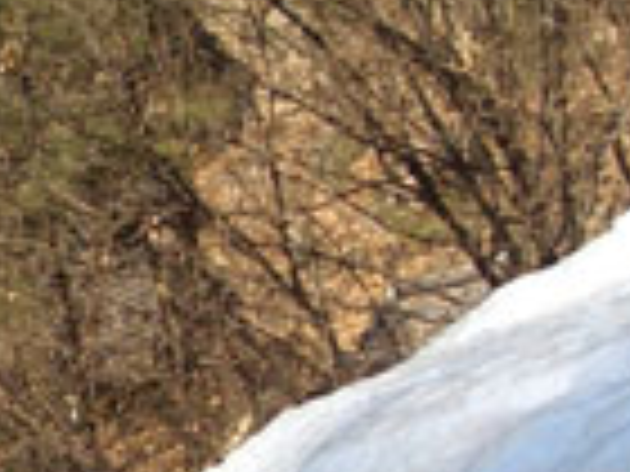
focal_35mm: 200
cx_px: -202
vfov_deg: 7.4
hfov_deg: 9.7
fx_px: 3640
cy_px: 234
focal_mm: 5.8
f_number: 4.3
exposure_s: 1/200
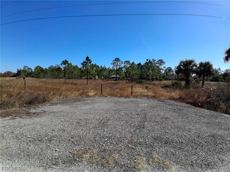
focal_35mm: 17
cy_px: 86
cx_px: 115
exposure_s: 1/1709
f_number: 2.2
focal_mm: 1.4
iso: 50
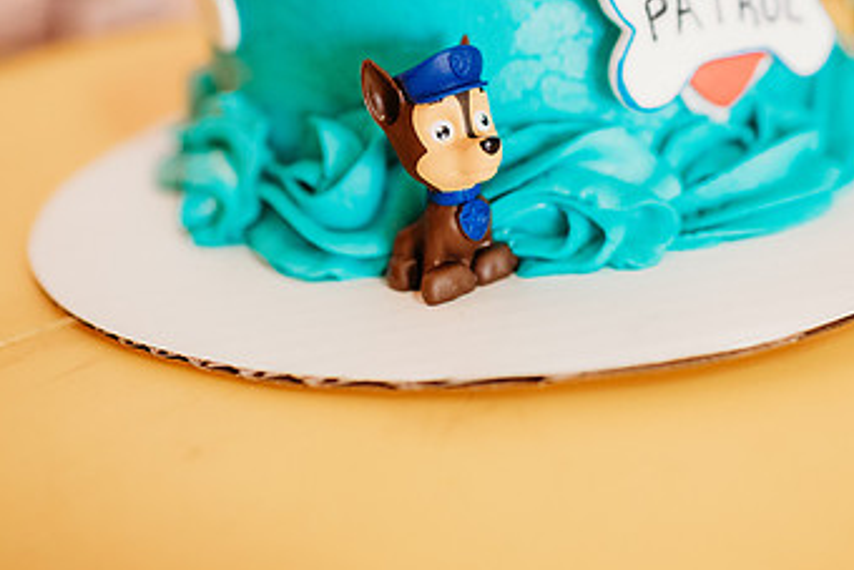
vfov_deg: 31.6
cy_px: 94
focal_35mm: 41
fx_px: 973
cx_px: 583
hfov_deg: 46.5
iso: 1250
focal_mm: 24
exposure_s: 1/250
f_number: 2.5
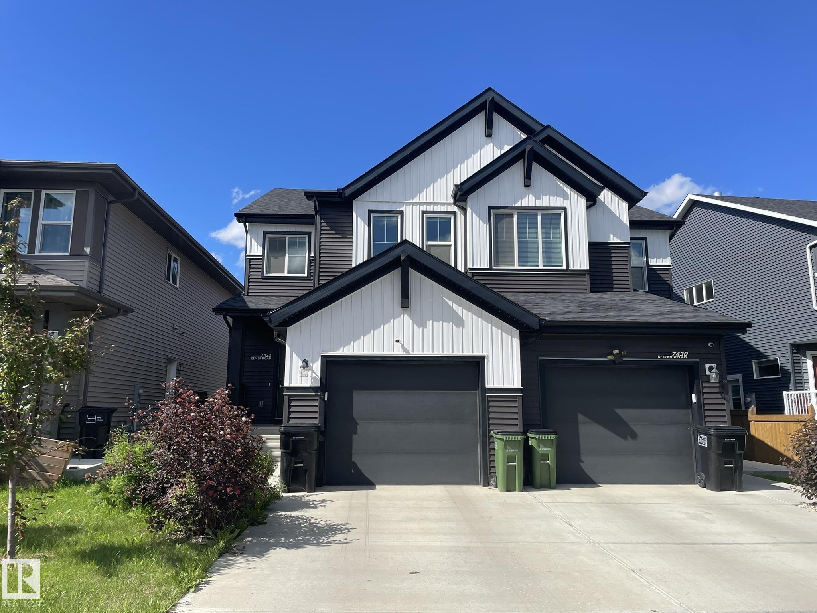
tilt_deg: +11.1
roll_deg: +0.4
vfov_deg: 53.1
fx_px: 614
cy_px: 306
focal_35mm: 26
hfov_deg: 67.3
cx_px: 408
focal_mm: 4.2
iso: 32
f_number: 1.6
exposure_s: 1/3401
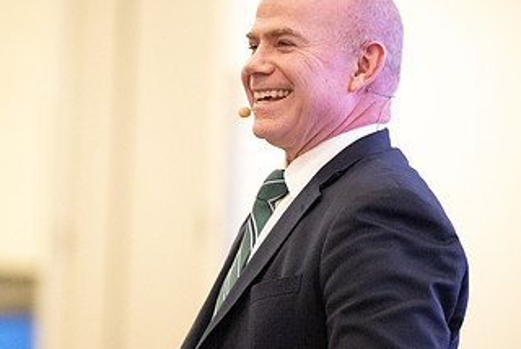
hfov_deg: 5.7
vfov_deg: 3.8
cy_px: 182
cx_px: 195
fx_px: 5244
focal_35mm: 362
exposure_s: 1/500
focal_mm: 200
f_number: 2.8
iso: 8000
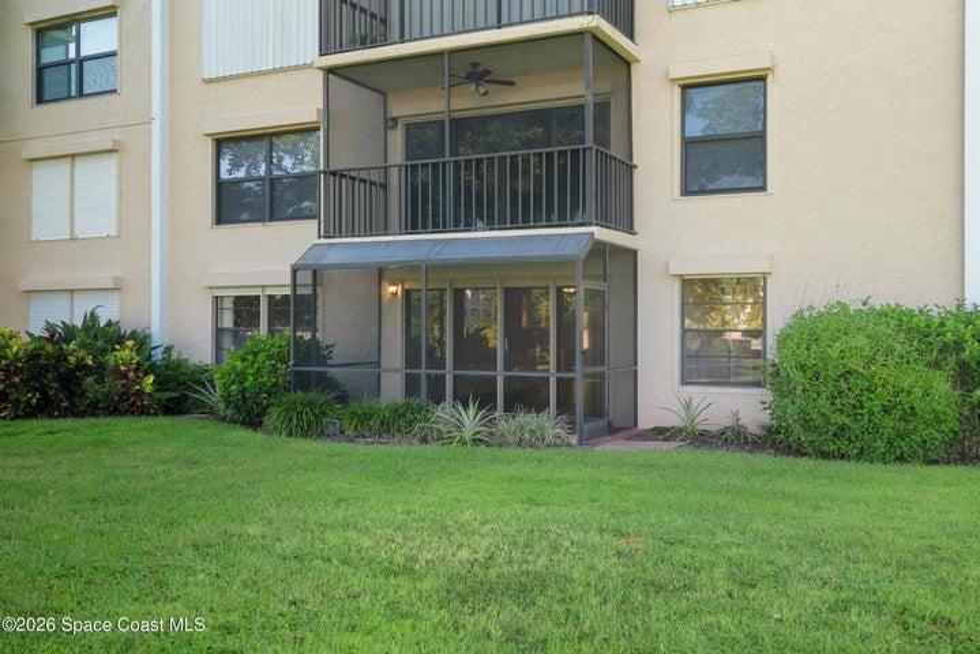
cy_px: 327
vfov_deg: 38.9
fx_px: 926
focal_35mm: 34
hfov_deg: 55.8
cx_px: 490
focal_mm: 34
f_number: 8
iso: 2000
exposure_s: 1/640
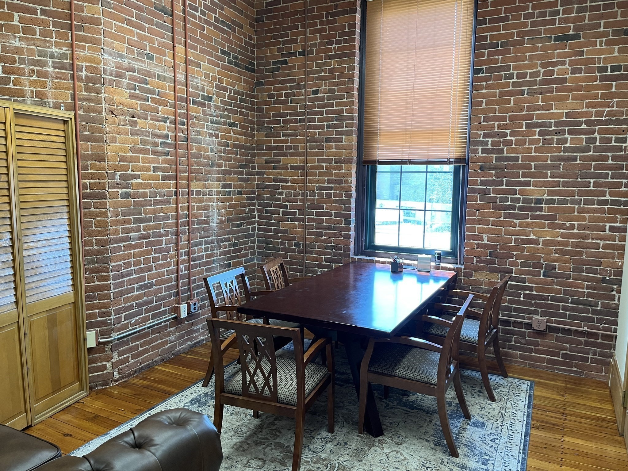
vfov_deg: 53.1
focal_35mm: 26
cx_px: 314
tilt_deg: -7.5
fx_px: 472
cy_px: 236
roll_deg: -0.2
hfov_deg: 67.3
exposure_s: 1/60
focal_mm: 5.1
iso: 100
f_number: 1.6
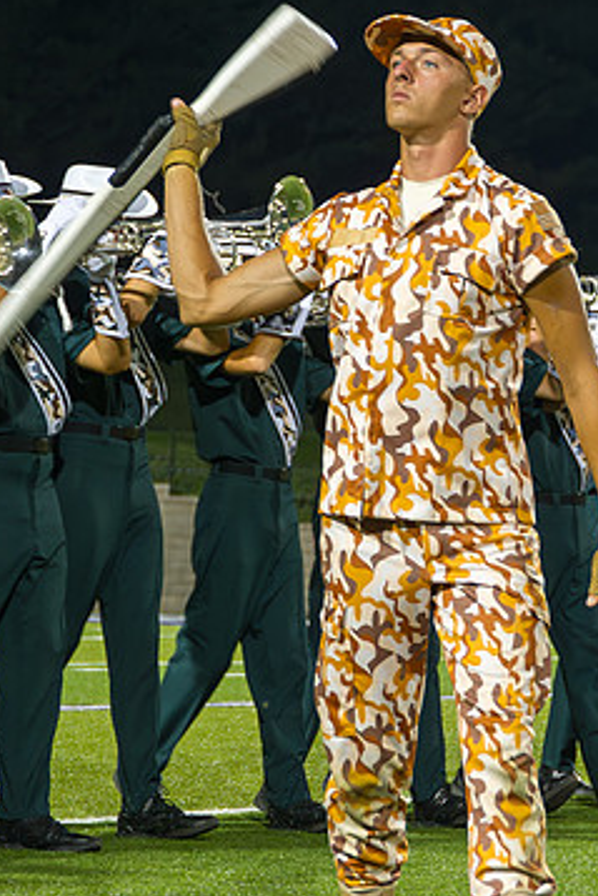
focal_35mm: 175
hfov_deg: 7.8
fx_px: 4356
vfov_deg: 11.7
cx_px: 457
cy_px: 438
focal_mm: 85
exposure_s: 1/160
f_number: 5.6
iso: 2800
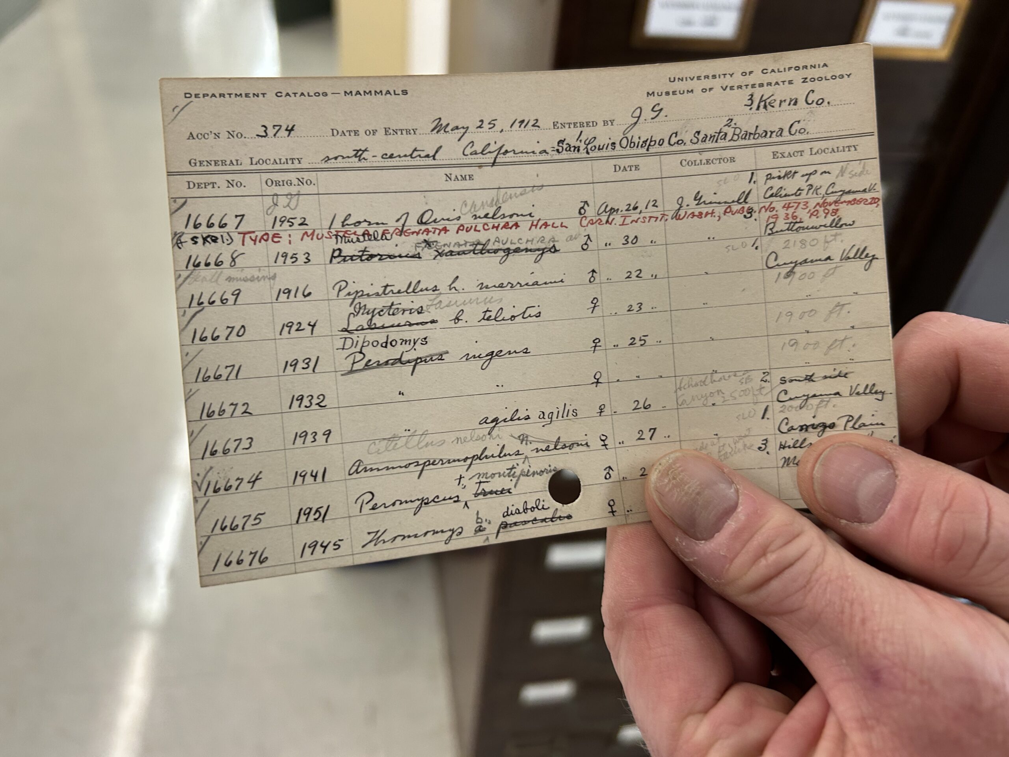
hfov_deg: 67.3
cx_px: 504
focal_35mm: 26
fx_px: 758
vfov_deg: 53.1
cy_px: 378
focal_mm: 5.7
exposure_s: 1/60
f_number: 1.5
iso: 125
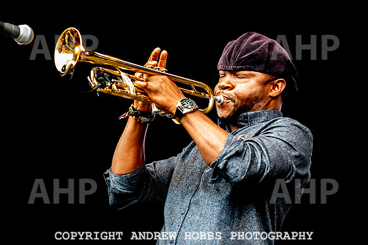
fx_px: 2425
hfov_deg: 8.7
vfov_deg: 5.8
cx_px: 208
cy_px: 107
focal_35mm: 237
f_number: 4.5
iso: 2500
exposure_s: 1/500
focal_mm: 200
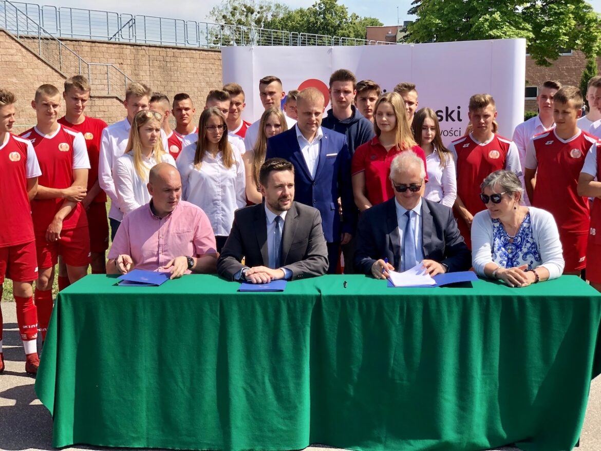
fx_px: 903
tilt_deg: -8.2
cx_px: 300
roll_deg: +1.6
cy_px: 226
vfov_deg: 28.0
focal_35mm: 52
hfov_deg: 36.8
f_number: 2.4
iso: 16
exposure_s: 1/827
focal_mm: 6
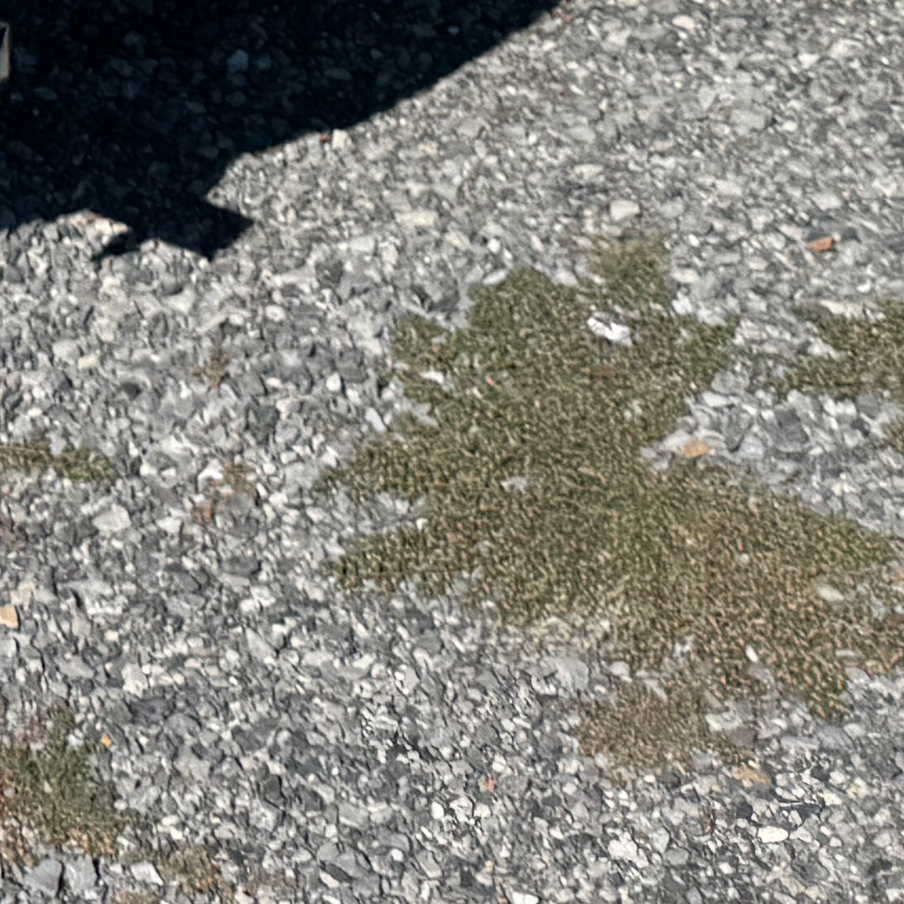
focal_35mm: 100
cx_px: -21
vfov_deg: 15.4
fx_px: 2955
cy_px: -635
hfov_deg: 17.0
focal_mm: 6.76
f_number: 1.78
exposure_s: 1/7092
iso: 80
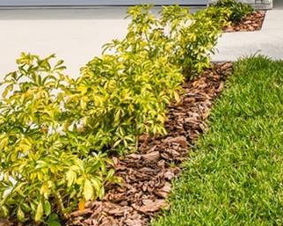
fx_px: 586
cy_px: -89
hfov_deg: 24.6
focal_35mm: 70
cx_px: 338
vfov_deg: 19.6
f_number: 7.1
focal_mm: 10
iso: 100
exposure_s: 1/250
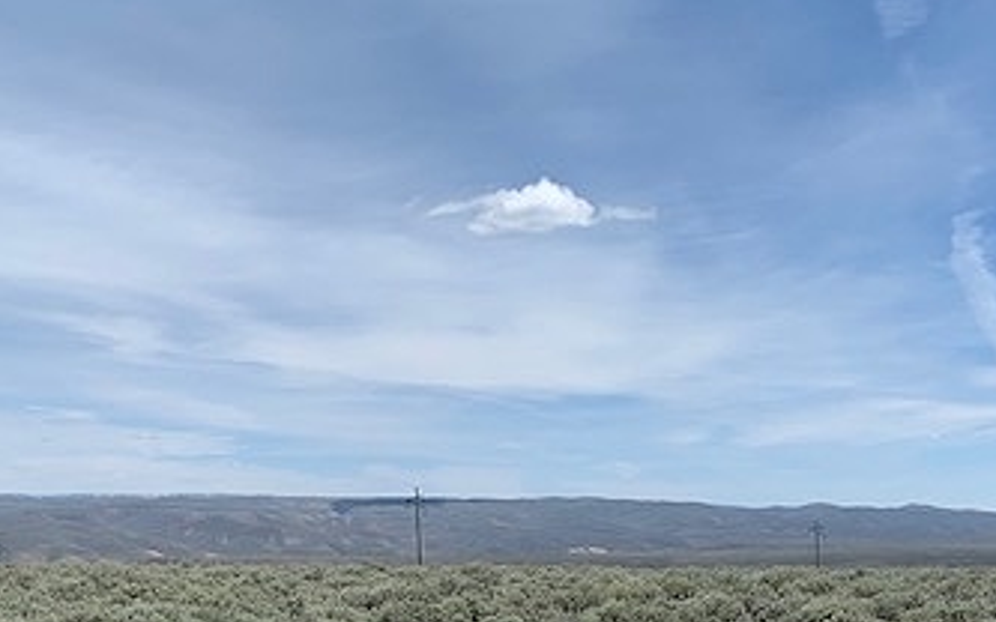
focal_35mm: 53
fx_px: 1438
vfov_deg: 24.3
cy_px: 422
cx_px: 305
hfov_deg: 37.6
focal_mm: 4.25
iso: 25
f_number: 1.8
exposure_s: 1/3788
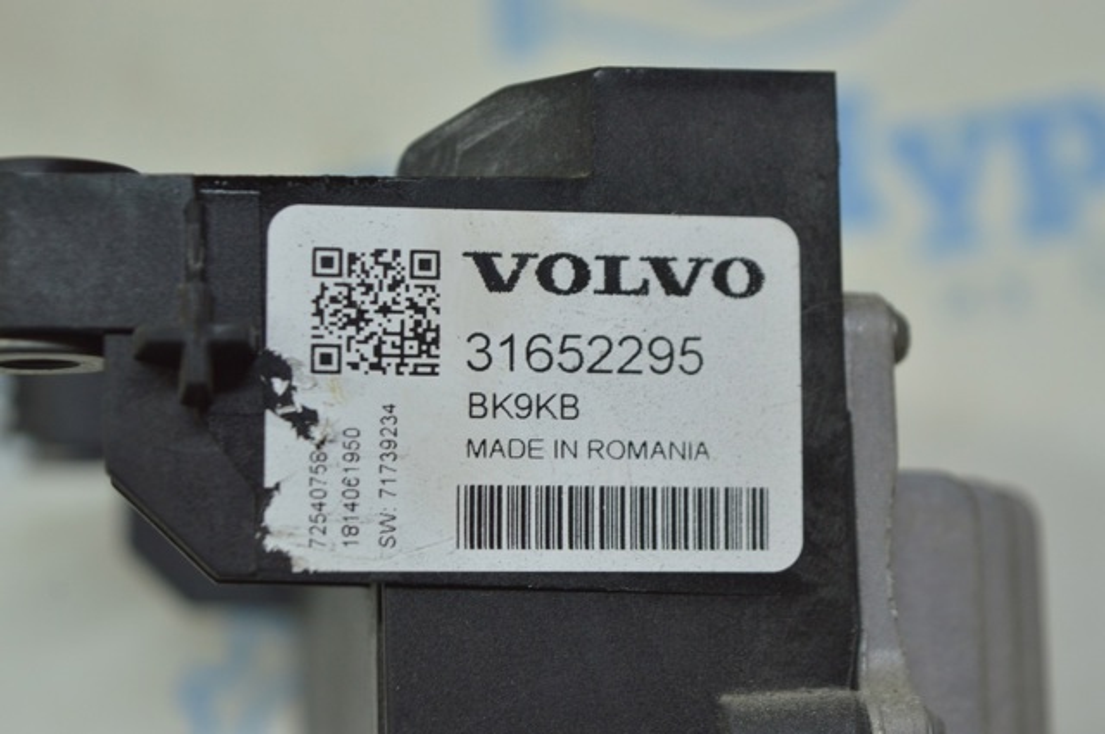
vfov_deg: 16.5
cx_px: 552
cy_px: 367
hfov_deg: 24.6
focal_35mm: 82
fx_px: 2529
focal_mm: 55
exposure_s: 1/40
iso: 400
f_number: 5.6
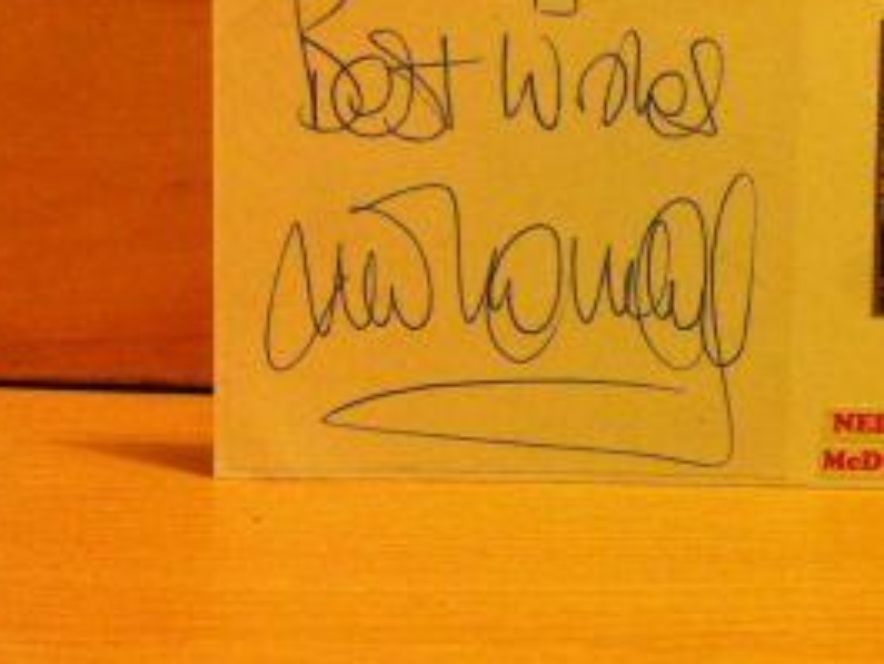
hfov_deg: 28.6
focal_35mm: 66
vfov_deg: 22.3
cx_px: 734
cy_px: 279
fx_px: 1686
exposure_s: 1/17
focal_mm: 3.85
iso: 250
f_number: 2.8
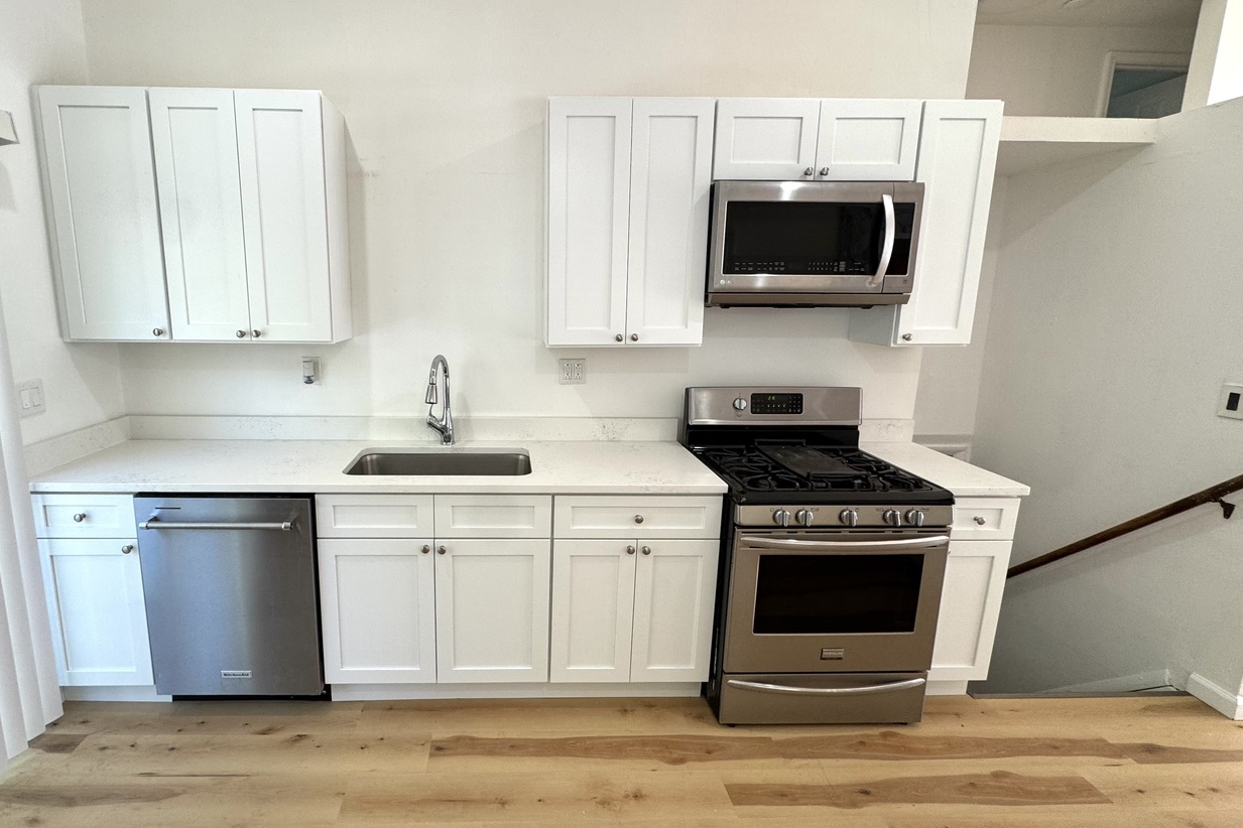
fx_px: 587
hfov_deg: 92.5
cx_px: 520
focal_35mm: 17
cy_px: 397
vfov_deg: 70.4
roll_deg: -0.7
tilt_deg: -10.2
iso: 100
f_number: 2.2
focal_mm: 2.22
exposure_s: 1/120
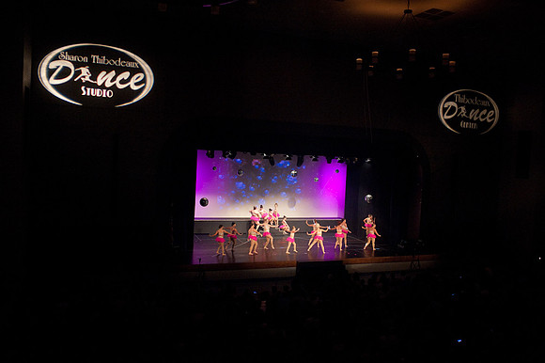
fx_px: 469
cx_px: 272
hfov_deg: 60.3
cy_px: 182
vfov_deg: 42.3
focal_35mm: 31
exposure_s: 1/200
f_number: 4
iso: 3200
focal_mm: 31
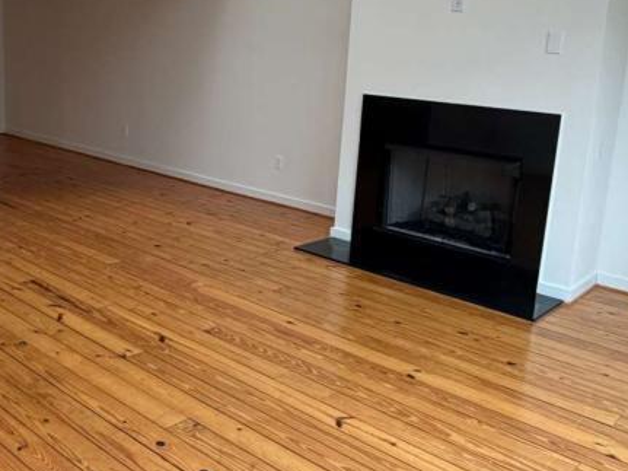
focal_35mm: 39
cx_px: 256
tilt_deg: -10.7
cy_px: 179
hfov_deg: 47.6
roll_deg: -2.8
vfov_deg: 36.6
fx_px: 707
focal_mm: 2.22
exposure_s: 1/121
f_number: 2.2
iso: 200
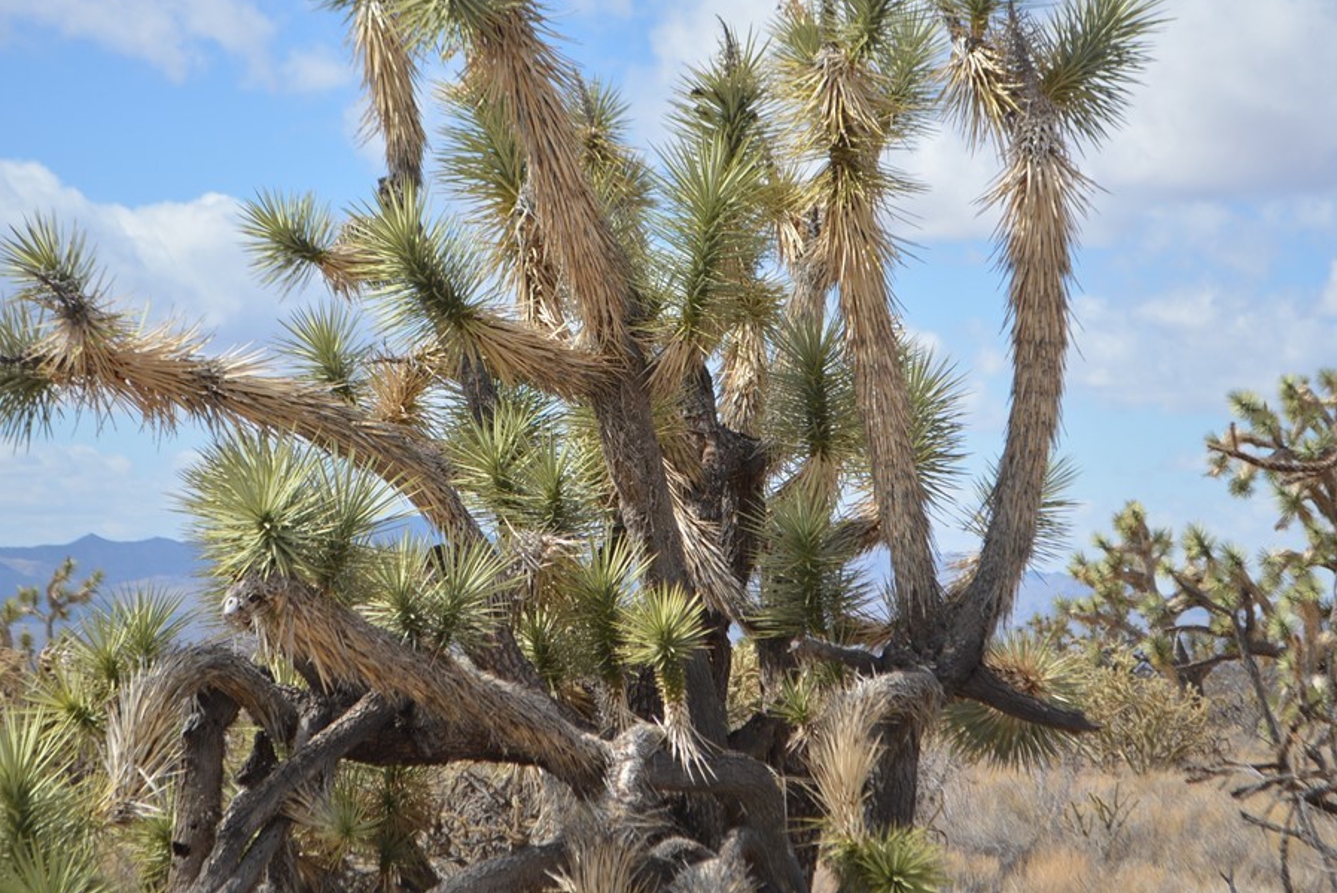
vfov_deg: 13.8
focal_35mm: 100
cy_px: 402
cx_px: 691
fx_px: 3701
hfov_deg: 20.5
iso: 400
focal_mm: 55
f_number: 6.3
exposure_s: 1/1600
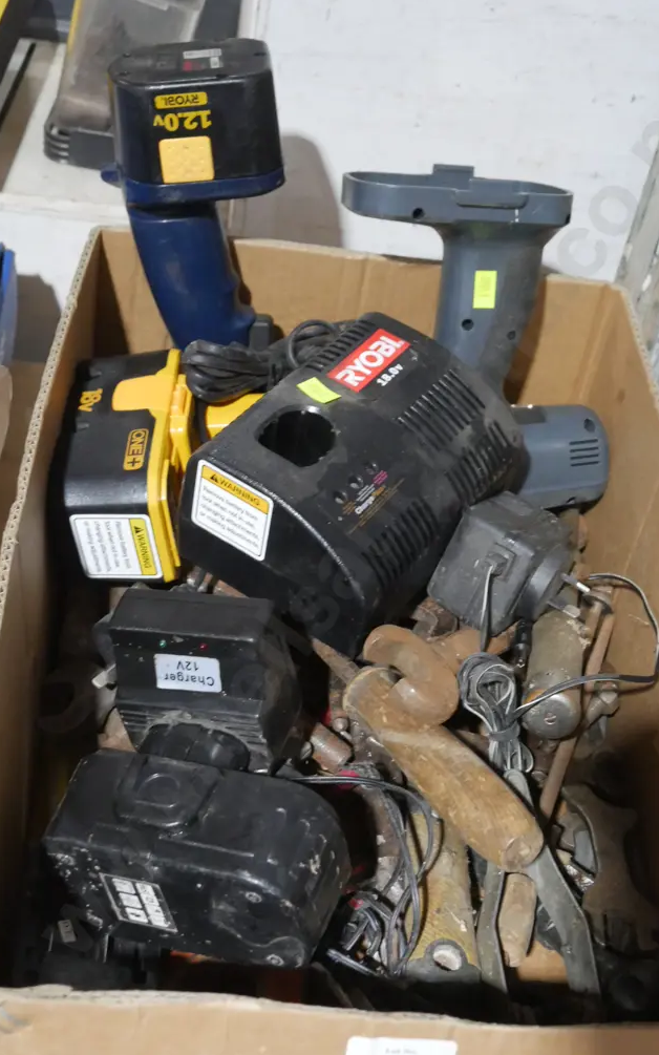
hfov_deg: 23.9
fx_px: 1552
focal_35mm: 54
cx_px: 380
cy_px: 521
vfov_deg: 37.5
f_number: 5.3
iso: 3200
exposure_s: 1/60
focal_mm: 25
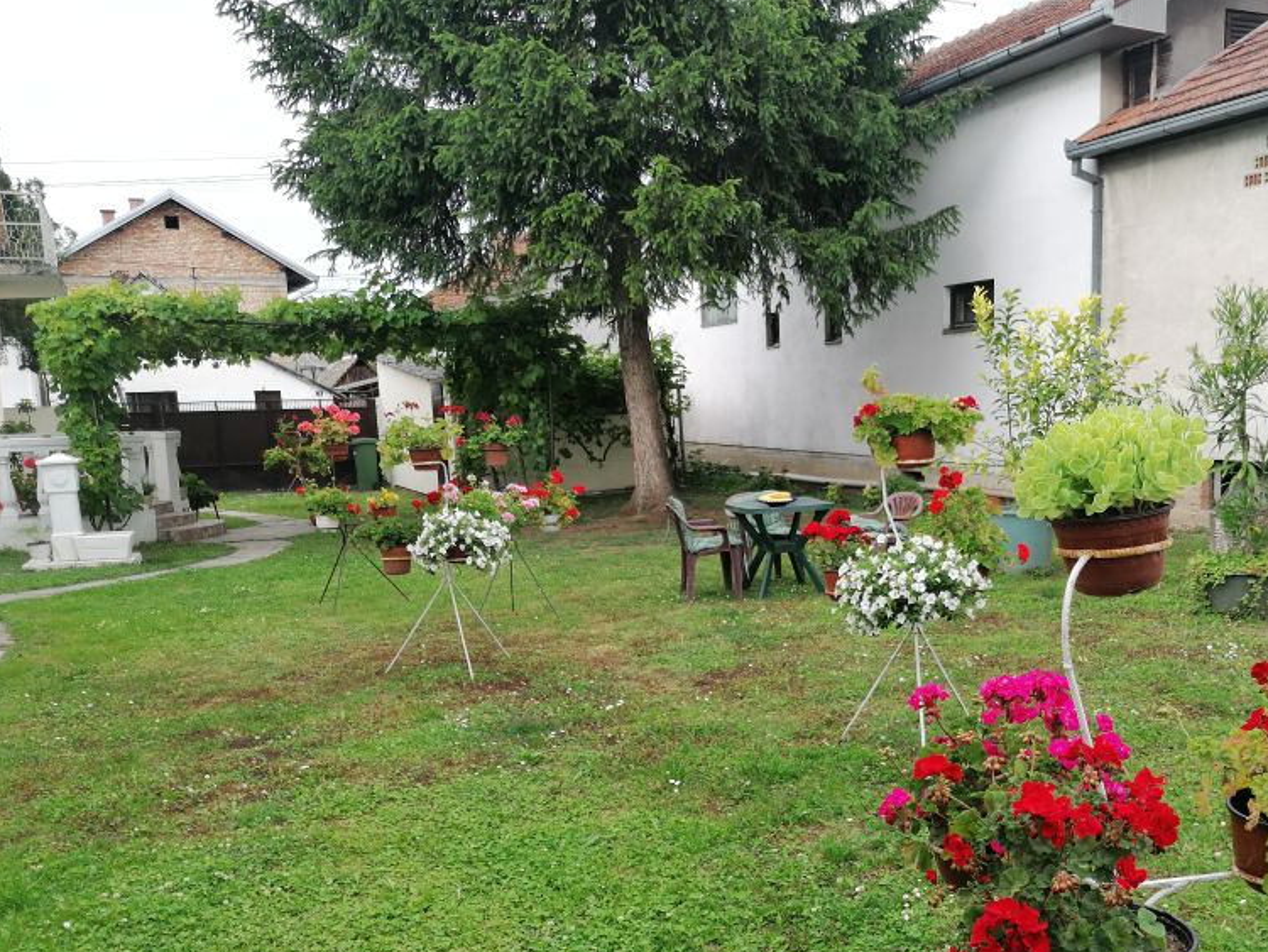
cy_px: 607
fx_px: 1319
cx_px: 815
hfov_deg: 50.7
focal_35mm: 36
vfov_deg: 39.4
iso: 50
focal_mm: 4.75
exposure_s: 1/306
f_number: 1.8
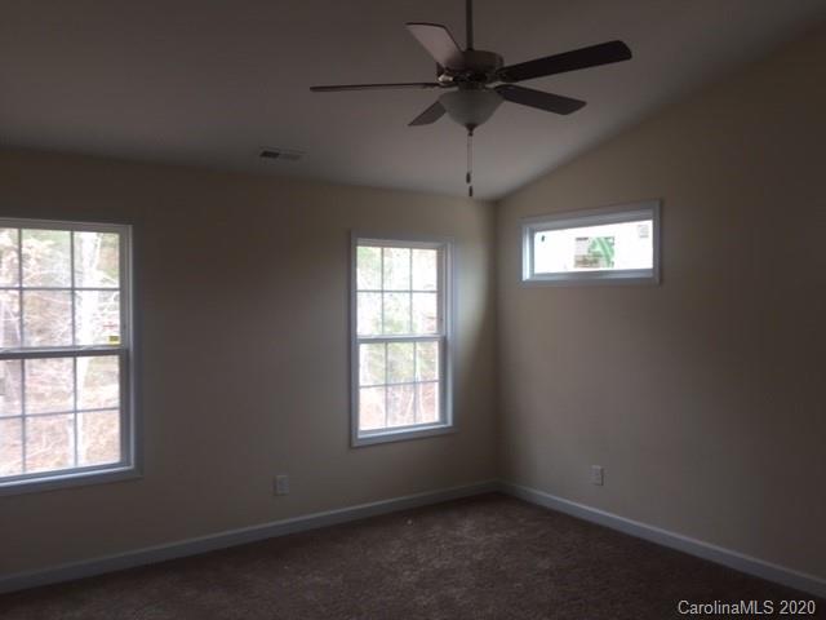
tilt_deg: -1.1
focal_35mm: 29
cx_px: 413
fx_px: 692
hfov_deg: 61.7
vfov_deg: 48.2
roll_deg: +0.1
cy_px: 310
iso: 40
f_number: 2.2
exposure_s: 1/60
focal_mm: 4.15
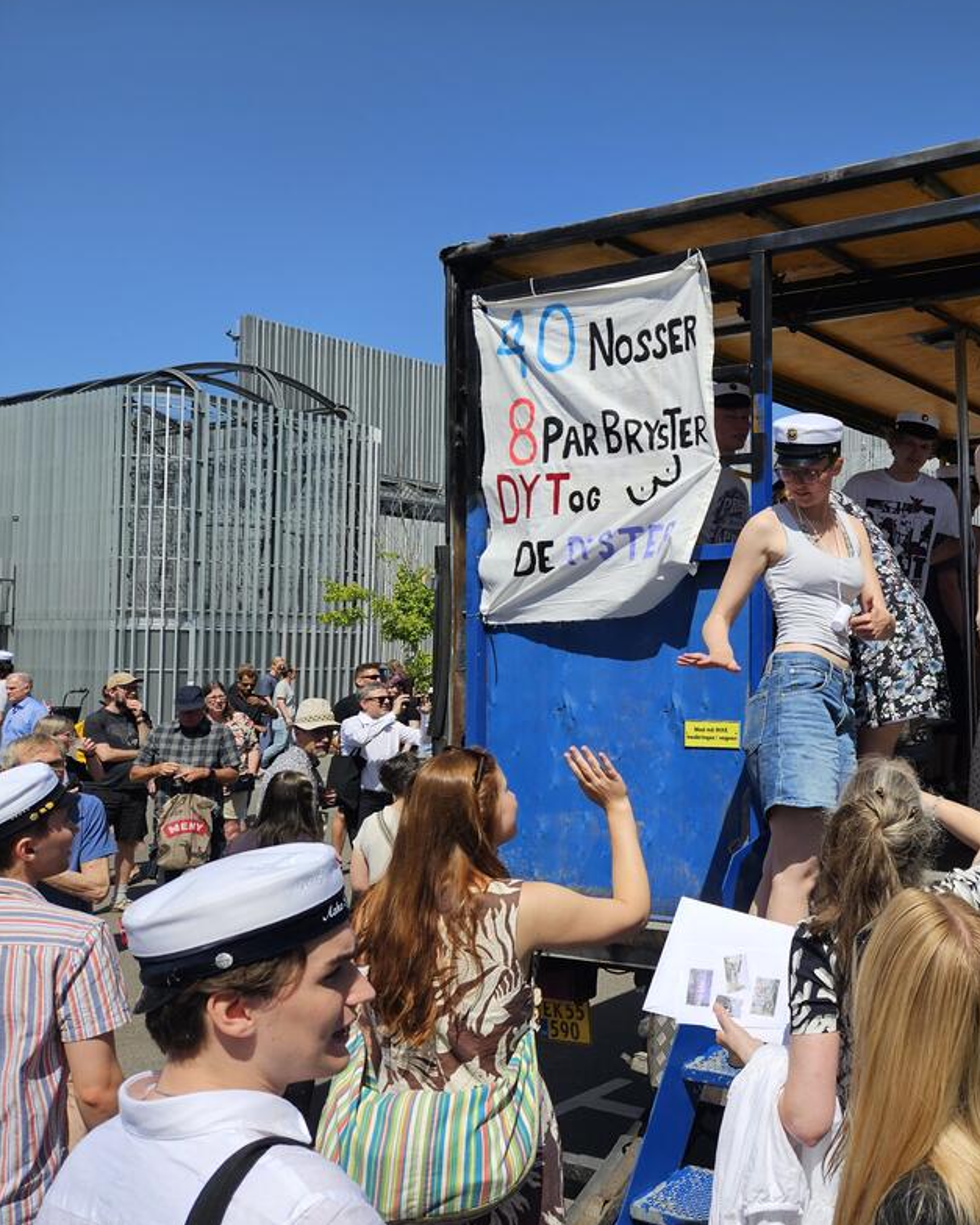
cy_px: 608
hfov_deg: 40.8
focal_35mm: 33
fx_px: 1197
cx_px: 897
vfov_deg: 54.2
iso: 25
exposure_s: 1/2775
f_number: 1.8
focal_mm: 5.4
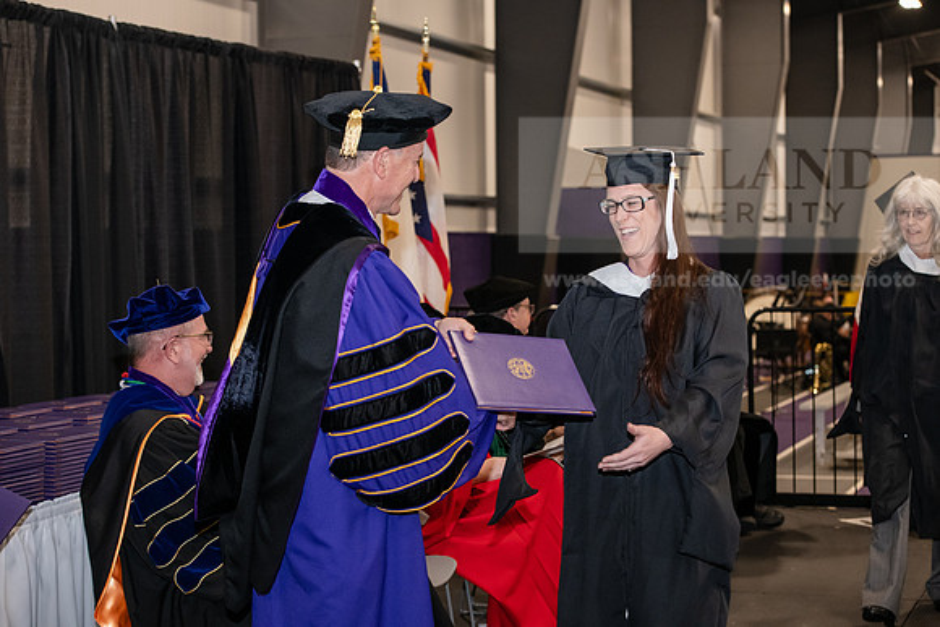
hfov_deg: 28.8
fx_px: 1828
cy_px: 314
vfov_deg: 19.5
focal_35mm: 70
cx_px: 470
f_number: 5
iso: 2500
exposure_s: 1/200
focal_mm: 70
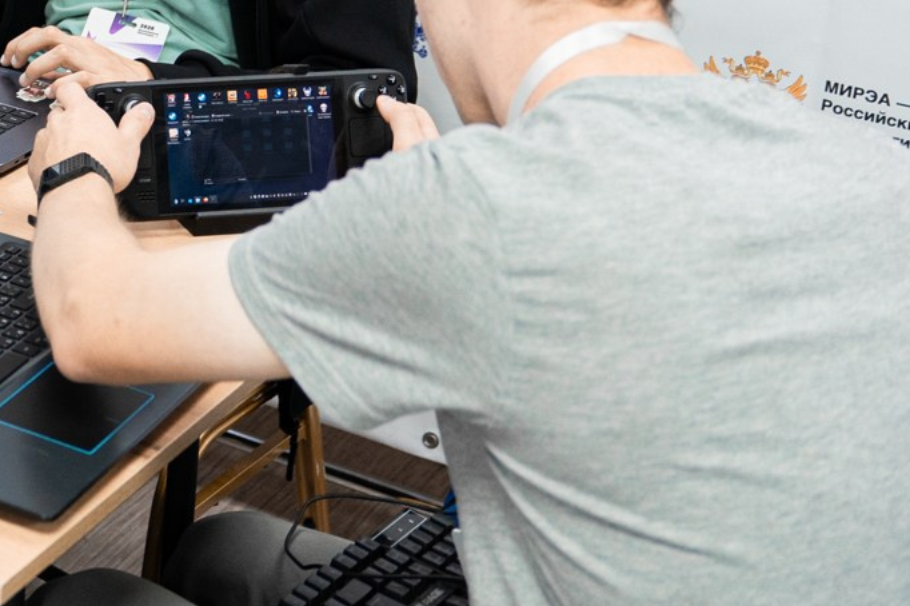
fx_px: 2375
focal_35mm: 94
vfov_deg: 14.2
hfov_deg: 19.4
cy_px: -93
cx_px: -379
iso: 640
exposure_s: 1/125
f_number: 2.8
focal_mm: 28
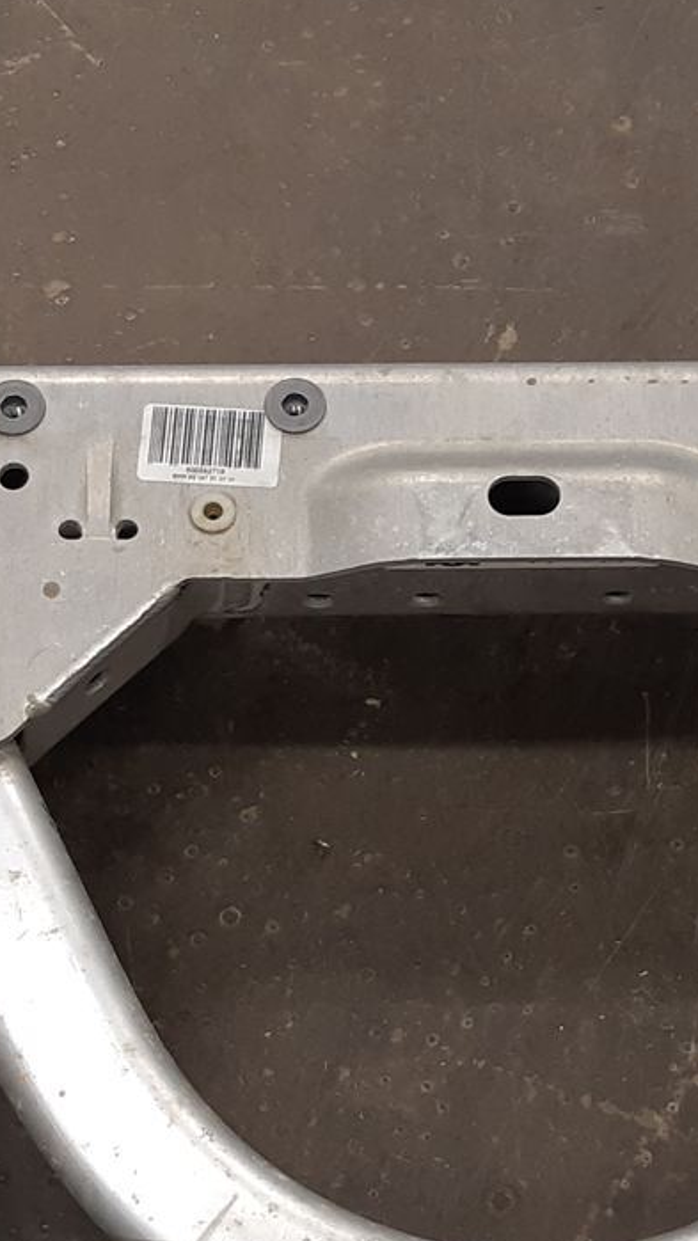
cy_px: 771
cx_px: 464
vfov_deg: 25.5
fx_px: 2732
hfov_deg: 14.5
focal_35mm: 83
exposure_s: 1/50
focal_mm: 3.93
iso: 80
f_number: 1.7
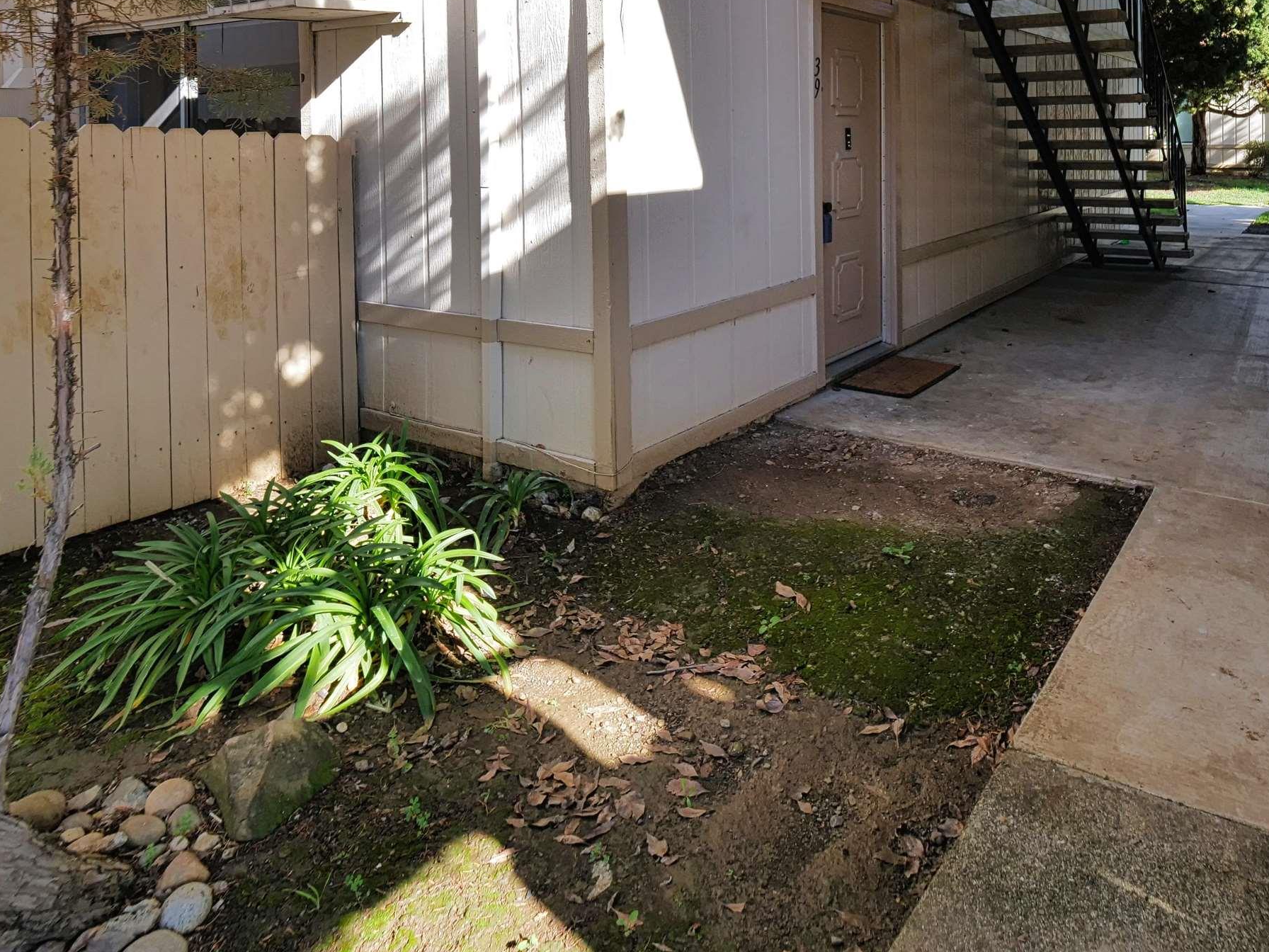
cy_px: 148
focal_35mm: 24
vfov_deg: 52.0
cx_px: 848
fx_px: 880
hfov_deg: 69.5
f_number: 3.5
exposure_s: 1/200
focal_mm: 7
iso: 100
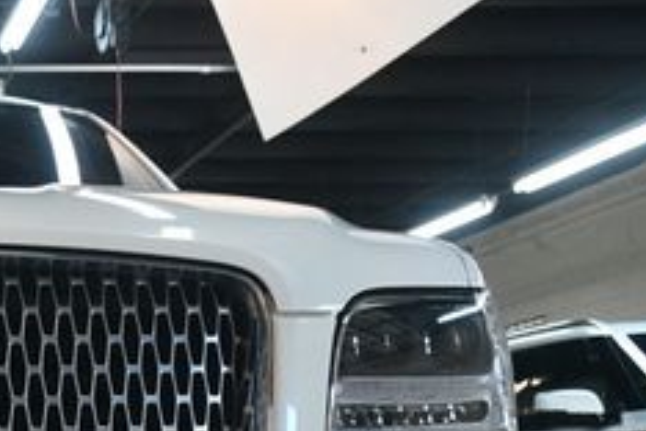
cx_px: -199
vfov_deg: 14.1
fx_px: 1669
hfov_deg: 20.1
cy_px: 561
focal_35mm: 93
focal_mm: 23
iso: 900
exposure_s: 1/125
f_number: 3.8
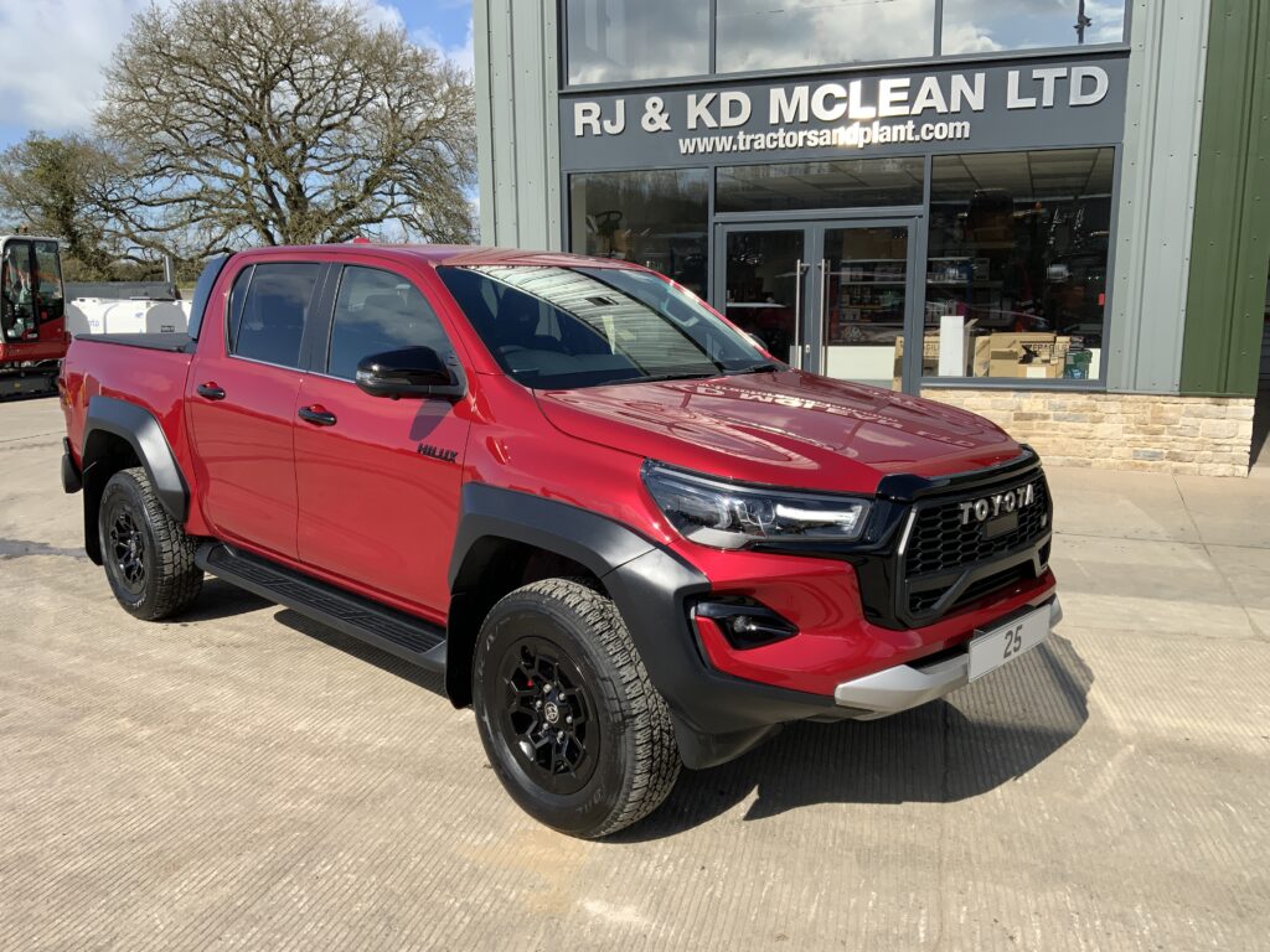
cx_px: 635
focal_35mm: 29
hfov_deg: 61.7
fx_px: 1064
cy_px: 476
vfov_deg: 48.2
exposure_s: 1/1730
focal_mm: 3
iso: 16
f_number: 1.8
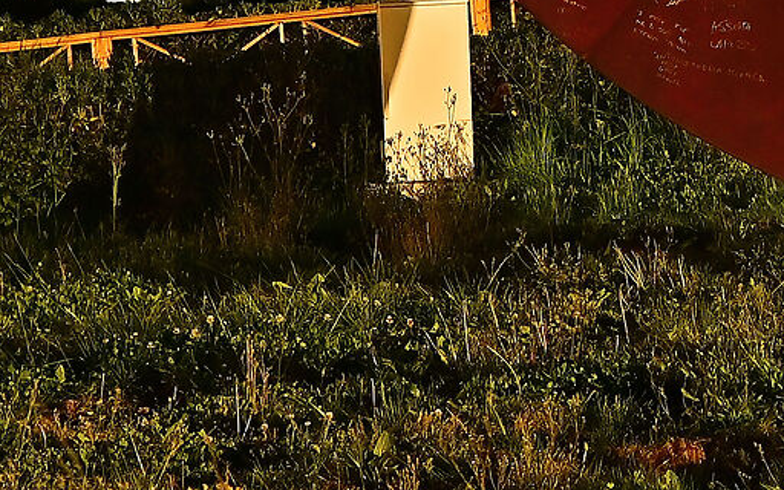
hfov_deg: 13.9
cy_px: -613
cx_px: 821
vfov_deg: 8.3
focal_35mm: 148
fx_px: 3162
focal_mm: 31
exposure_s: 2.5
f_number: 5
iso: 400
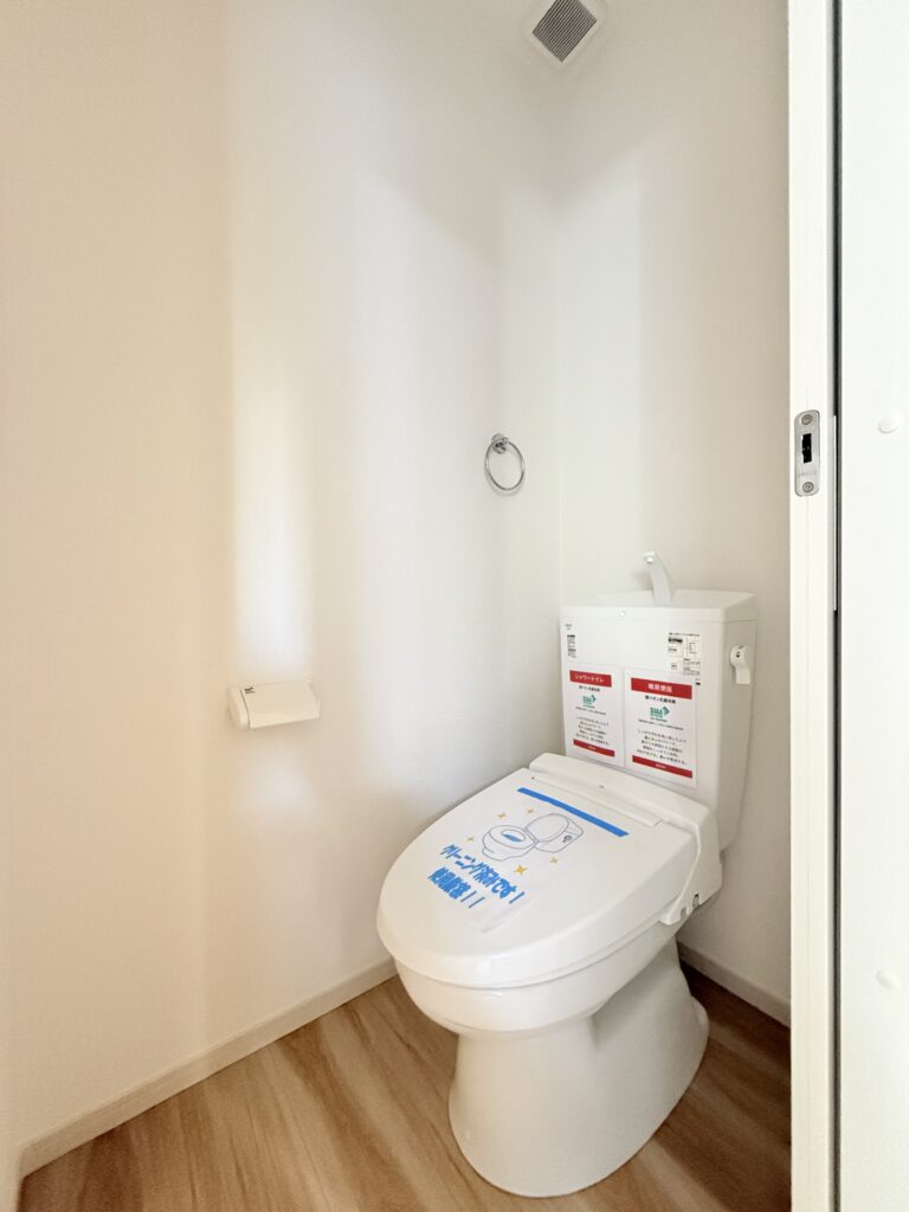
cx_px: 454
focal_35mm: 14
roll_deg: -1.3
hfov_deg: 85.7
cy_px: 606
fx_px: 490
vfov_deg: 102.1
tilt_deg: +0.0
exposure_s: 1/50
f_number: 2.2
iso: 800
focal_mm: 2.22
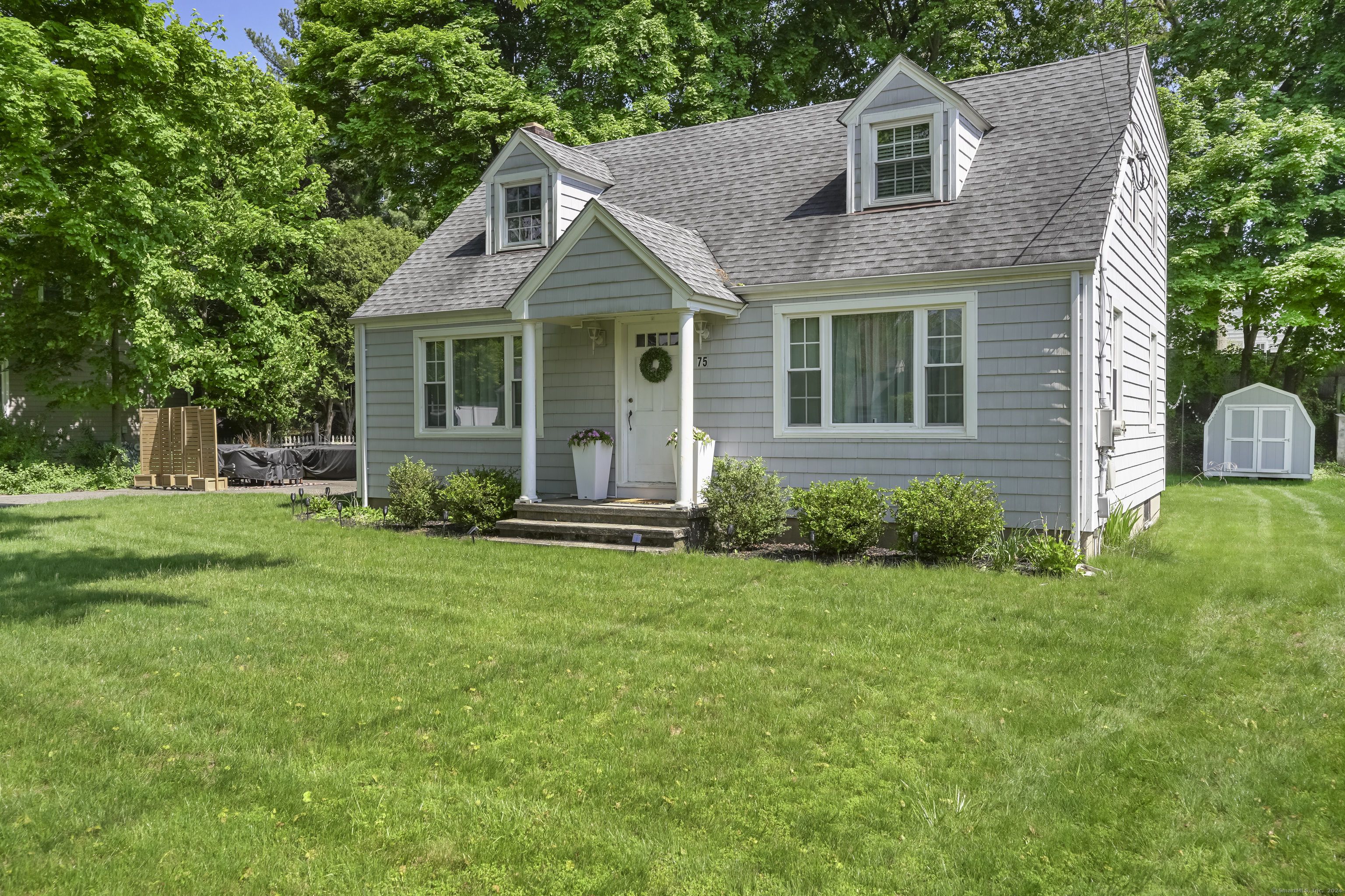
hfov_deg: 65.5
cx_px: 672
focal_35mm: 28
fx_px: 1046
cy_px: 448
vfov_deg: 46.4
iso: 100
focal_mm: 28
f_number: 8
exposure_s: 1/160
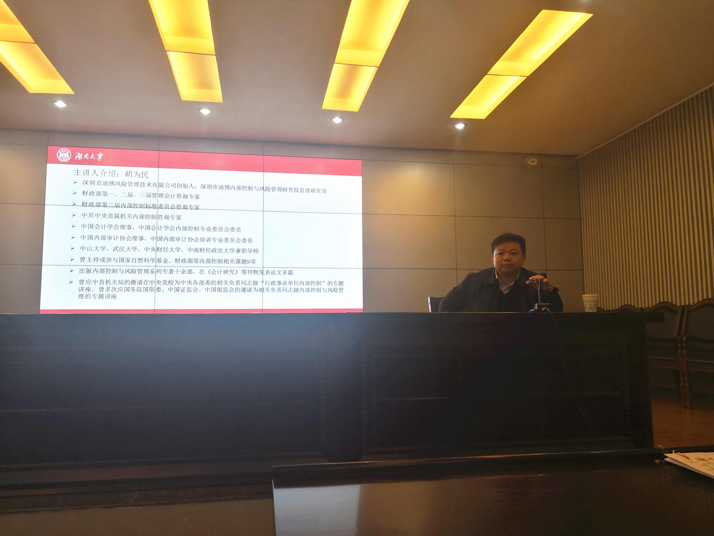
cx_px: 357
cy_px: 268
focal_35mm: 27
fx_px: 557
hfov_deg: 65.3
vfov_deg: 51.4
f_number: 1.6
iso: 50
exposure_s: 1/144
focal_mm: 3.95
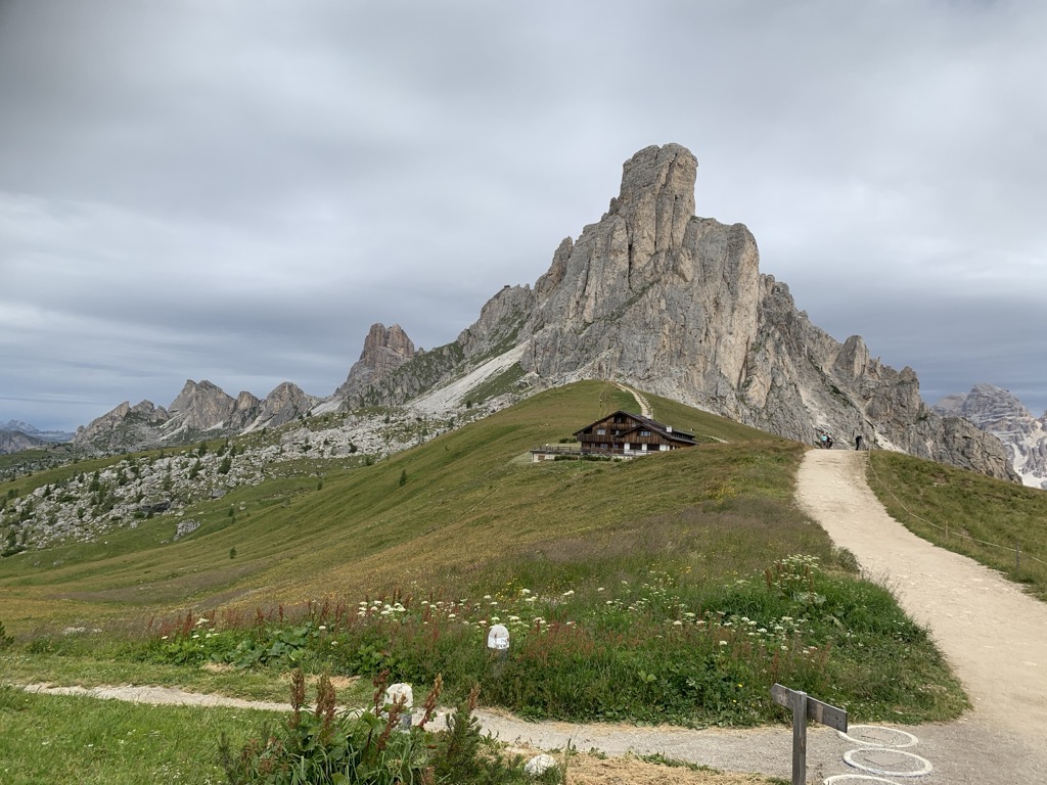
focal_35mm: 26
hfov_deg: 67.3
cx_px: 524
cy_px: 392
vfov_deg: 53.1
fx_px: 786
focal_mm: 4.25
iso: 25
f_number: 1.8
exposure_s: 1/3650
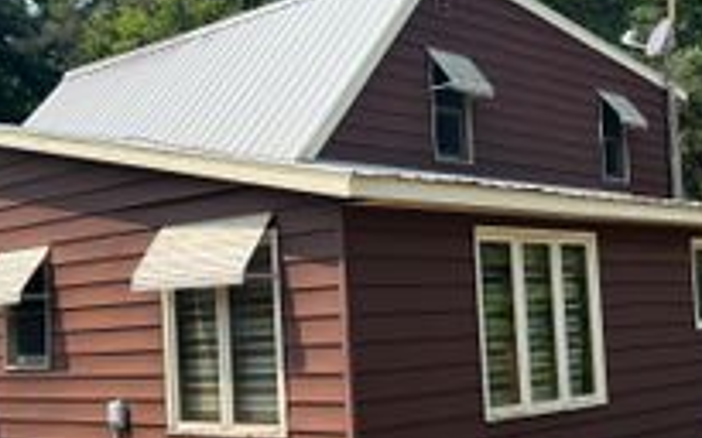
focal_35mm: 58
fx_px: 1109
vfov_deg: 22.3
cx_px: 228
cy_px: 279
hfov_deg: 34.7
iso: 50
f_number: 1.5
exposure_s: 1/3077
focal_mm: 5.7
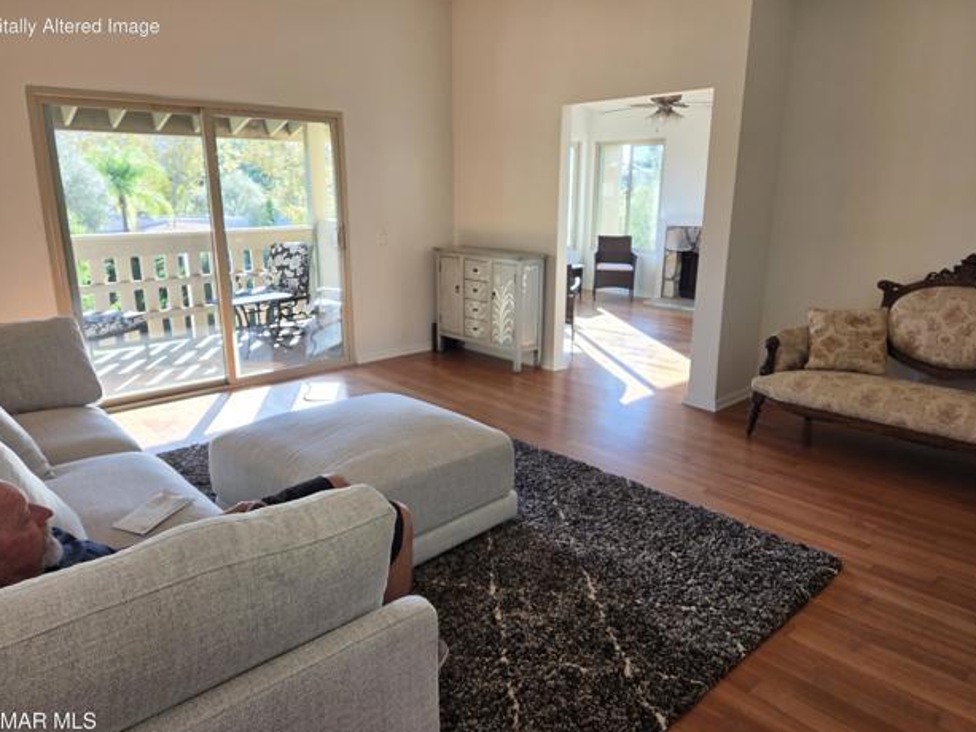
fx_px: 677
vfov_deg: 56.8
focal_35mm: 24
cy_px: 374
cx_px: 478
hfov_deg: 71.6
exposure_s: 1/180
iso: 50
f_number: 1.8
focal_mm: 5.4
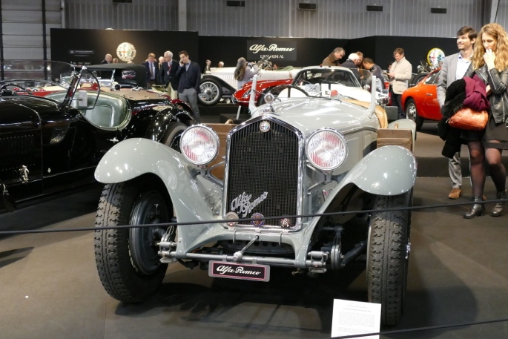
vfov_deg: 29.2
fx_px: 649
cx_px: 284
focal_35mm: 46
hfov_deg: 42.7
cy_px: 157
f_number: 3.1
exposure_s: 1/50
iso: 1600
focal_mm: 12.9
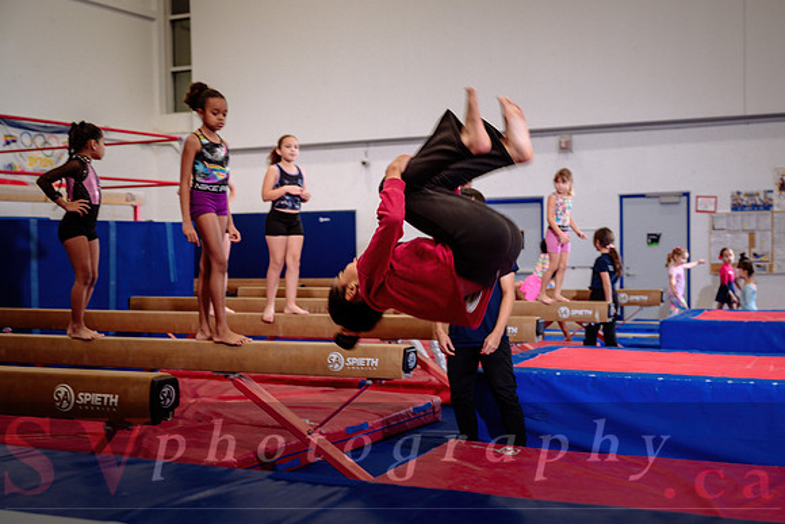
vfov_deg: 29.3
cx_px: 439
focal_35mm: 46
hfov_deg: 42.7
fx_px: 1003
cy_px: 275
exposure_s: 1/250
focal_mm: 41
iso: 800
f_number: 3.5
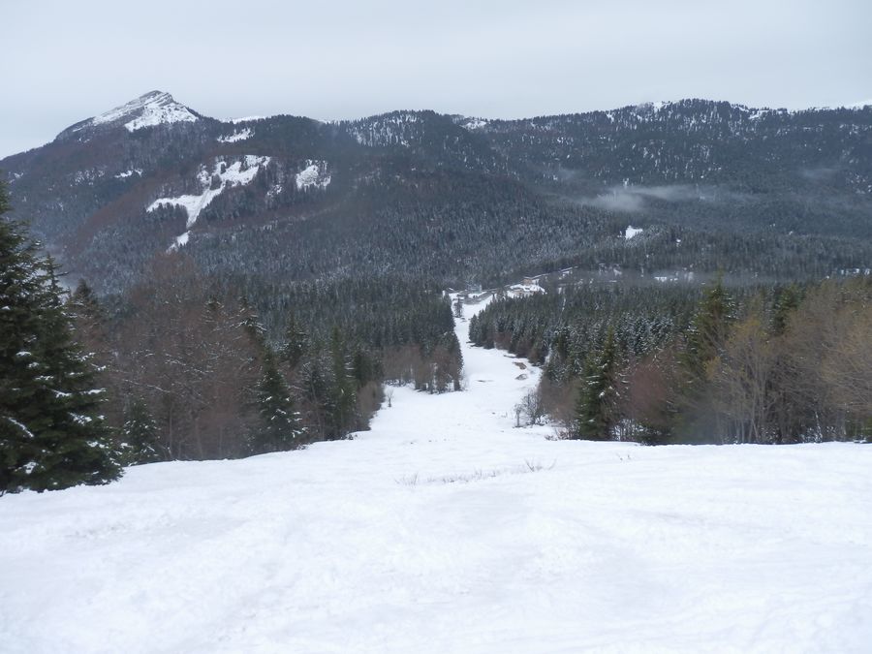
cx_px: 436
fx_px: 630
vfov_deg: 54.9
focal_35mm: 25
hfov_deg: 69.4
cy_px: 327
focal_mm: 4.5
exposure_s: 1/1000
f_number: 3
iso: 80
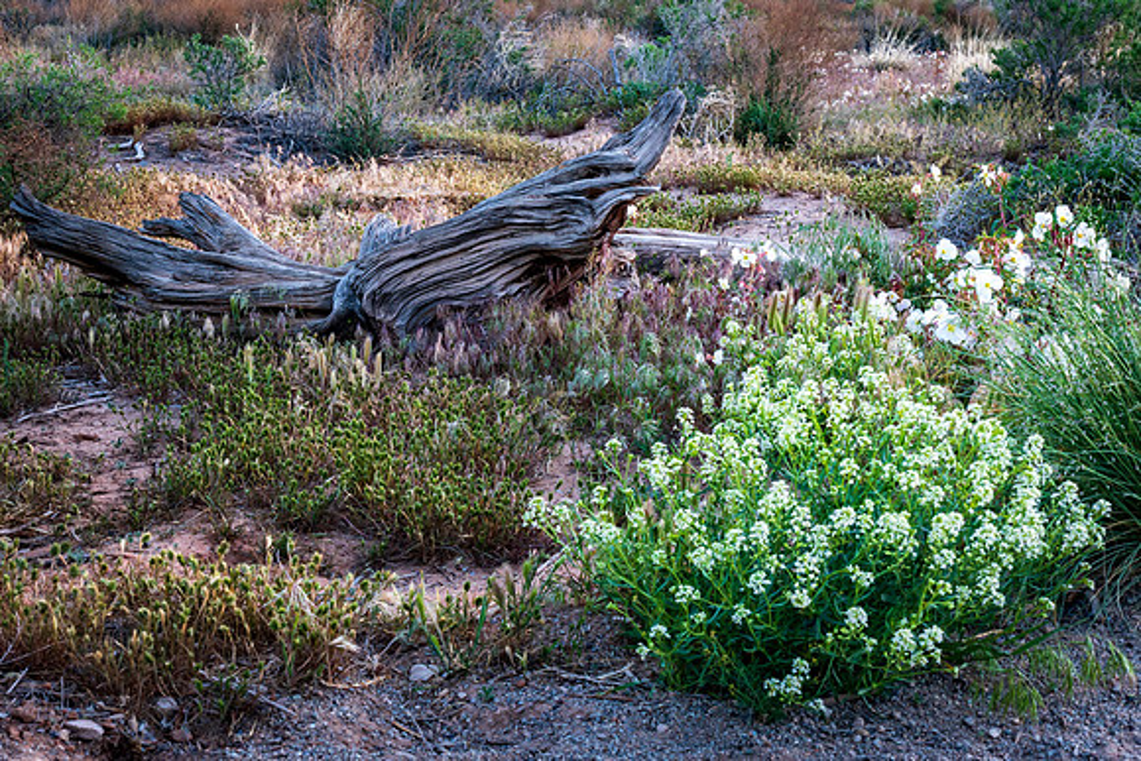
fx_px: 1760
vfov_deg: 24.4
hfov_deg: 35.9
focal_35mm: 56
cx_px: 537
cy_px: 421
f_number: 11
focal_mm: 29
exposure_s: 1/15
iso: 400
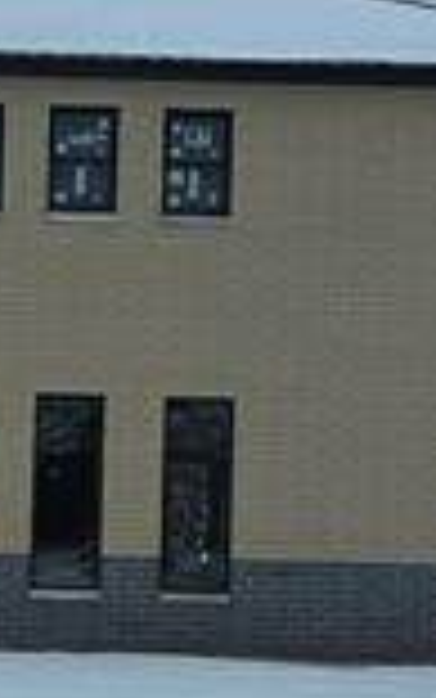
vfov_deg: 13.0
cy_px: 500
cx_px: -216
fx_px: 3058
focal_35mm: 161
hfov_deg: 8.0
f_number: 1.7
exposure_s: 1/435
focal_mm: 6.3
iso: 12
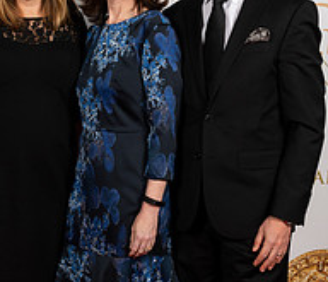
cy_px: 217
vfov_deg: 17.1
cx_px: -11
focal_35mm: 93
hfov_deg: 19.4
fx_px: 930
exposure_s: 1/125
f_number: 11
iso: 64
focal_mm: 29
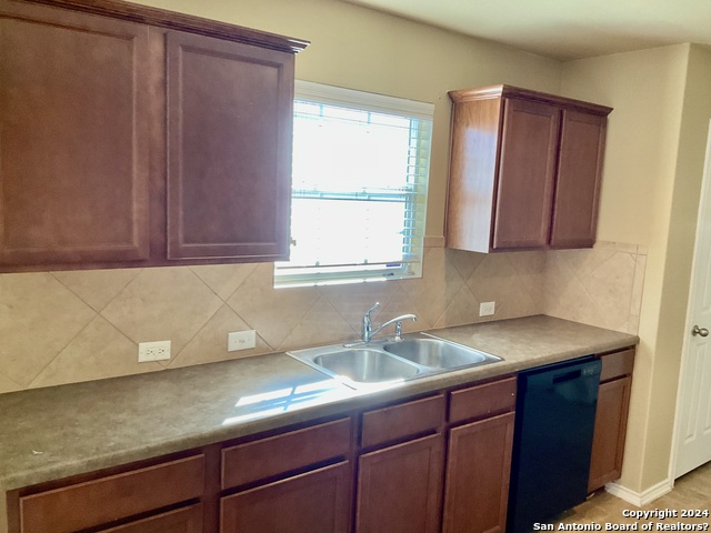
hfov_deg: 61.7
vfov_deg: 48.2
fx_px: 596
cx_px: 356
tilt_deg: -7.3
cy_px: 266
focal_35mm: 29
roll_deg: -4.0
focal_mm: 3
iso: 64
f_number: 1.8
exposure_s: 1/60
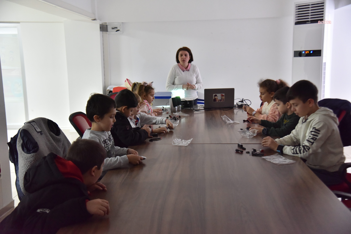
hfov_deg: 50.7
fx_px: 370
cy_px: 117
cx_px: 176
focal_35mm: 38
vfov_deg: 35.1
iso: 4000
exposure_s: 1/80
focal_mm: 38
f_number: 4.5
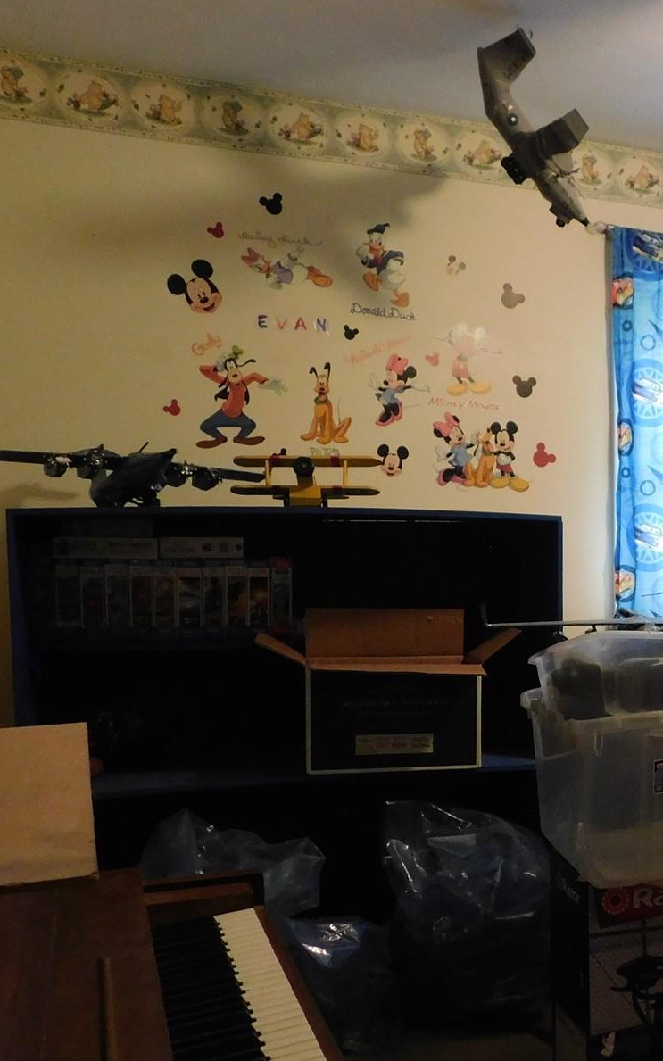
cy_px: 644
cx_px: 704
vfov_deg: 46.9
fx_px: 1214
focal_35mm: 42
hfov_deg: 28.2
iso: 400
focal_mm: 4
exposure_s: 1/15
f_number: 3
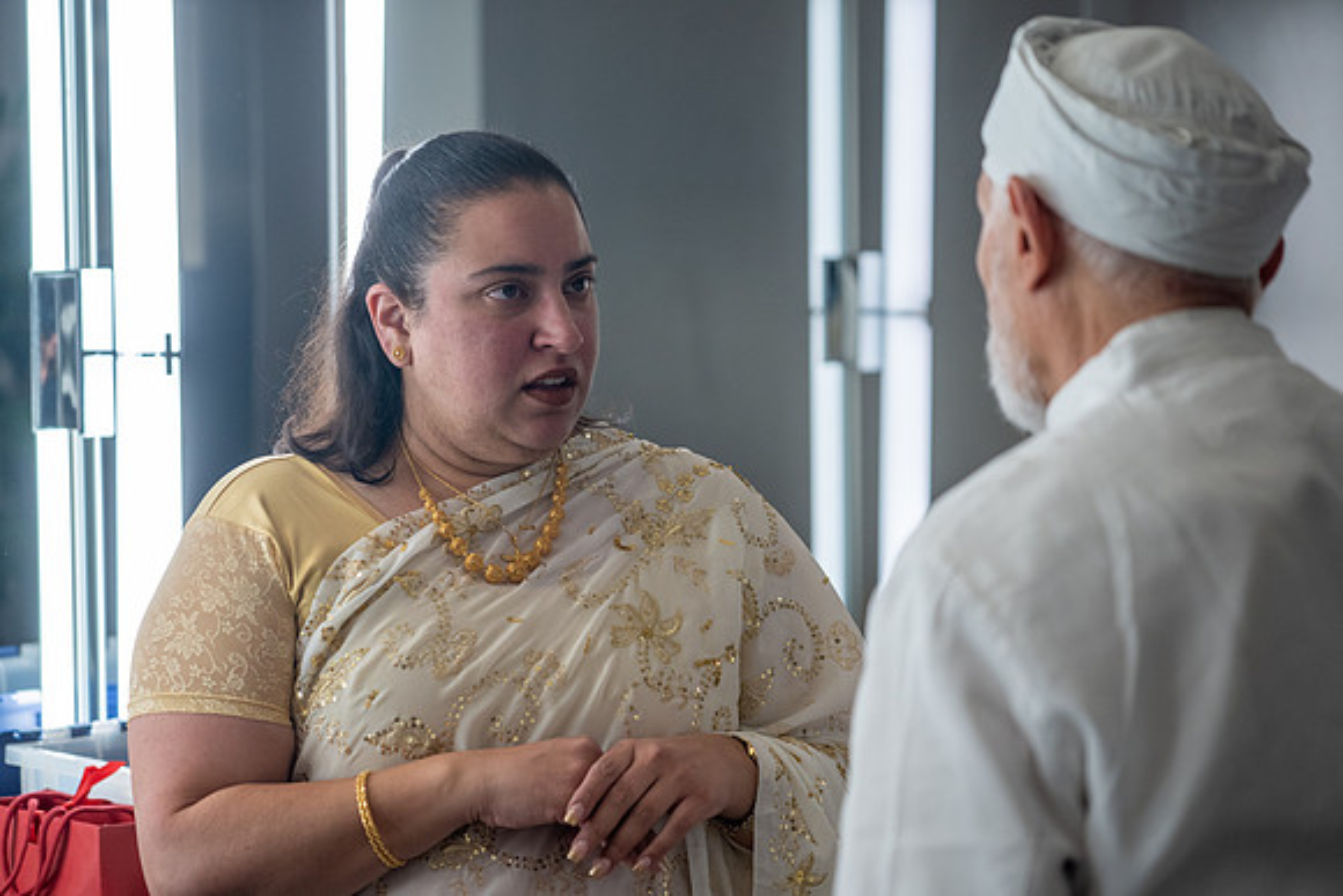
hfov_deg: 21.9
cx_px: 672
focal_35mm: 93
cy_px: 448
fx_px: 3470
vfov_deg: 14.7
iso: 800
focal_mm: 93
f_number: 4
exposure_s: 1/160
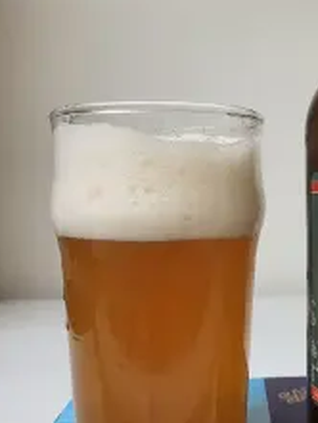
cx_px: 280
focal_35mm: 47
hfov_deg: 29.7
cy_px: 211
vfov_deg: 40.4
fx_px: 575
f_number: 1.8
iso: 250
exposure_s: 1/120
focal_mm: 5.4
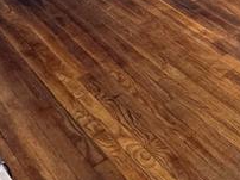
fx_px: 492
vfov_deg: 19.5
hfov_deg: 17.8
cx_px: 493
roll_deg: +2.1
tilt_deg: -27.2
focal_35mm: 71
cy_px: -33
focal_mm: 2.22
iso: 250
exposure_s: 1/60
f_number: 2.2
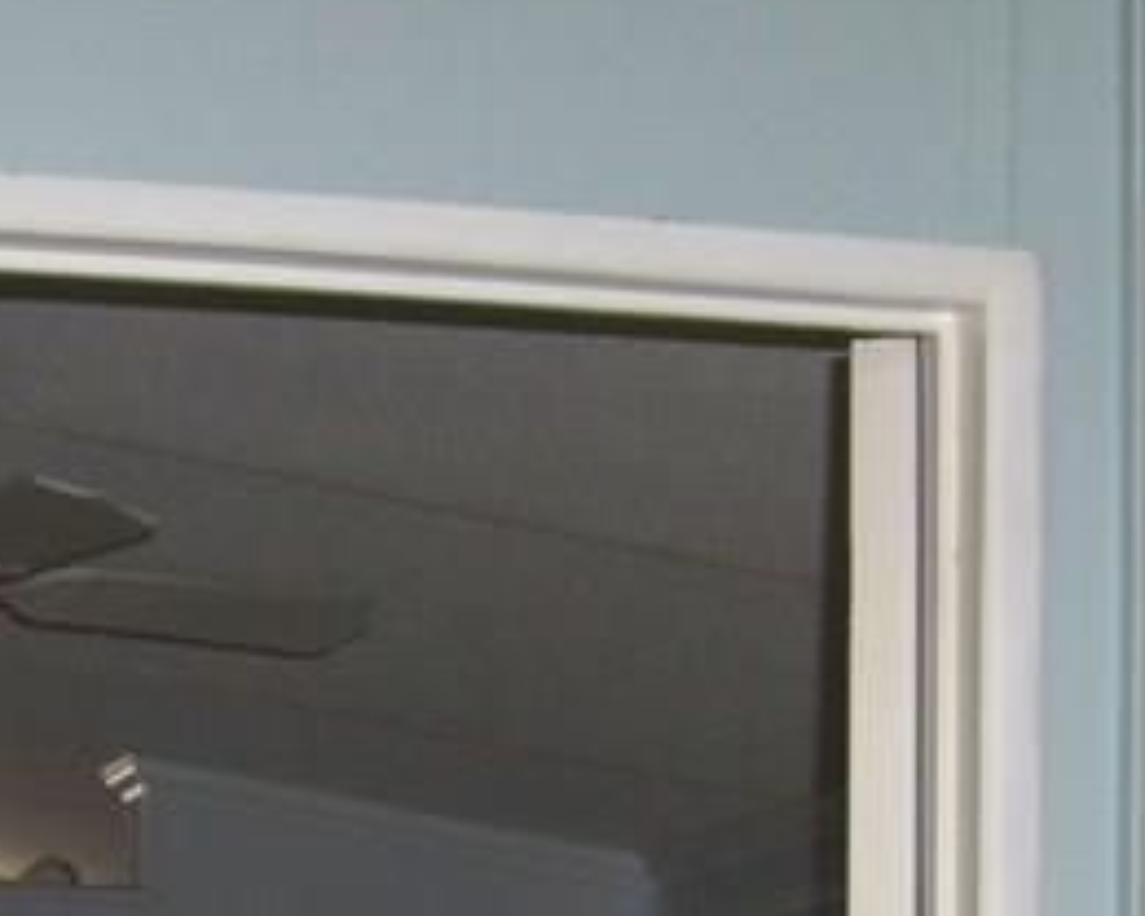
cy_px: 1555
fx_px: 4948
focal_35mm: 146
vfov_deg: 10.1
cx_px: 317
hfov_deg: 13.2
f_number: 2.7
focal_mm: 6.2
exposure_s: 1/60
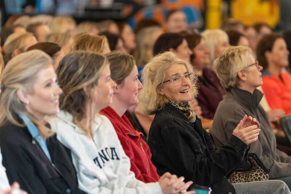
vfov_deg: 7.2
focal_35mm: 191
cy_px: 97
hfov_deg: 10.8
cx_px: 146
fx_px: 1546
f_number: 2.8
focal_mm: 191.3
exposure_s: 1/200
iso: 5000
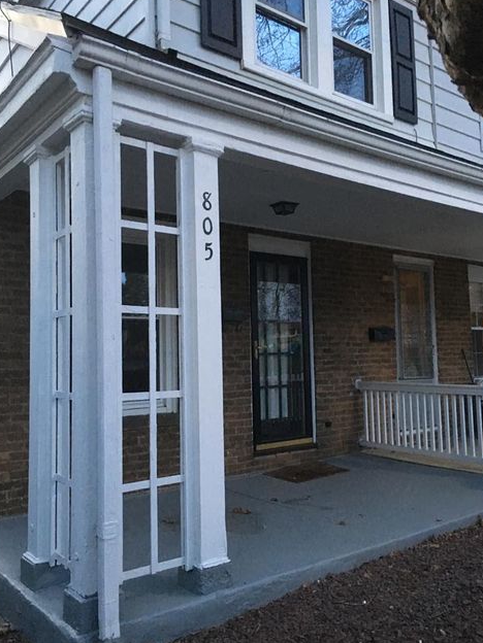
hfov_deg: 45.4
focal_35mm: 31
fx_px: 577
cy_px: 314
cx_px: 245
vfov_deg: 58.3
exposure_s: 1/15
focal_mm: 4.15
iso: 500
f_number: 2.2
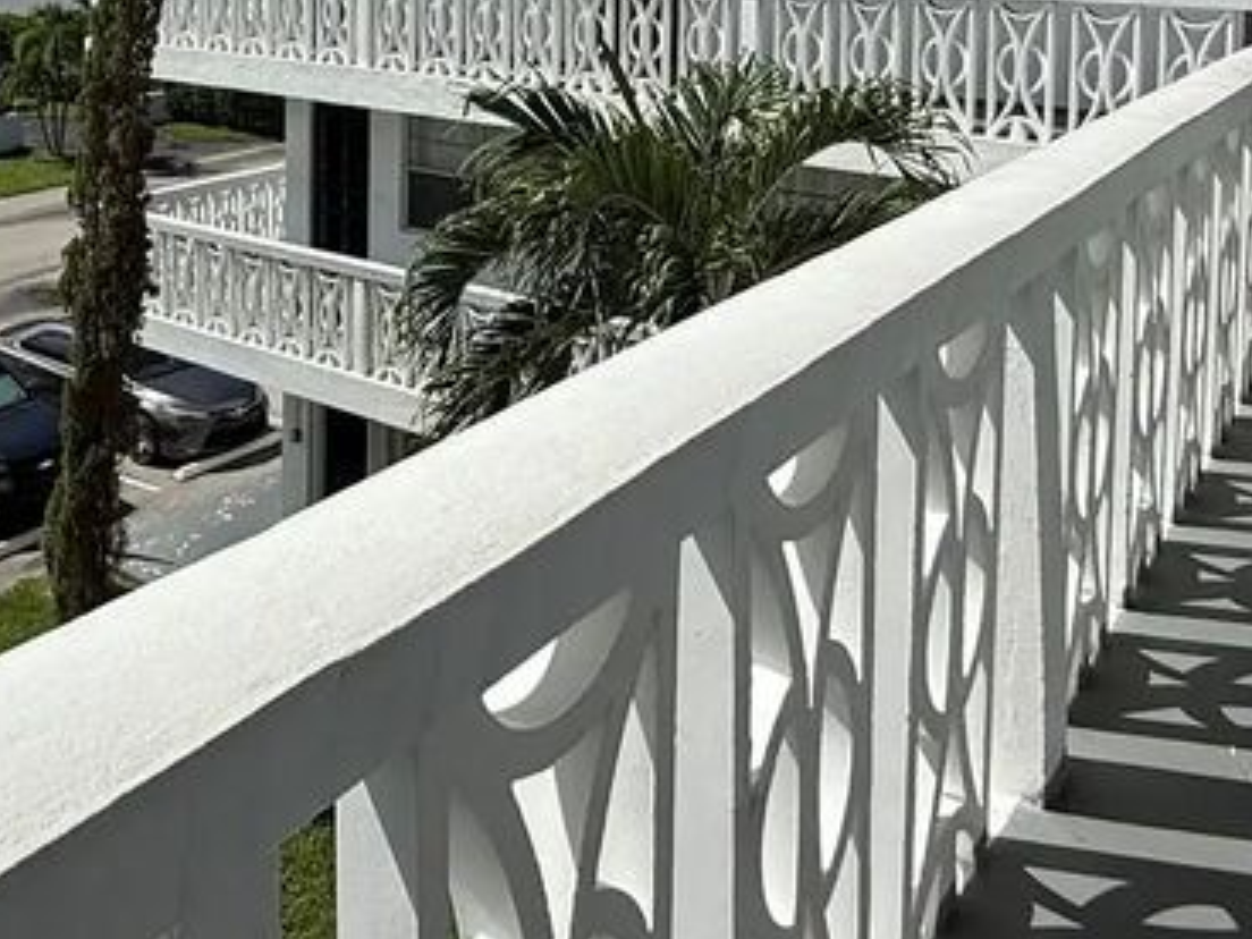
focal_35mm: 39
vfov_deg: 33.6
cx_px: 446
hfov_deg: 47.3
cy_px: -3
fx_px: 1411
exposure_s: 1/3891
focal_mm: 2.22
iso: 50
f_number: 2.2
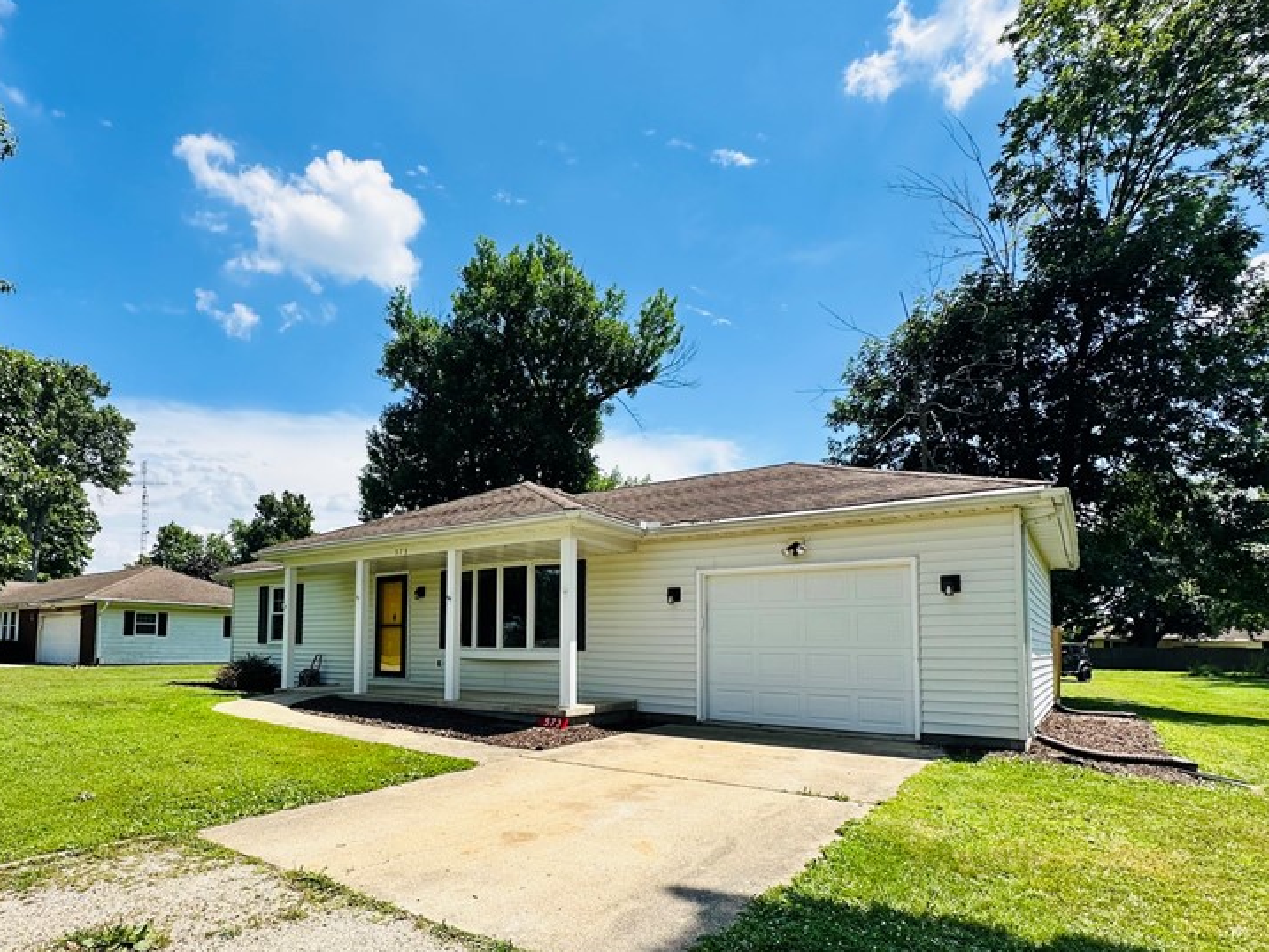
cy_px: 598
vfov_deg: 65.0
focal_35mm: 20
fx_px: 733
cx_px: 519
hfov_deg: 80.9
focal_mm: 2.22
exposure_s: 1/2053
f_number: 2.2
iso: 50
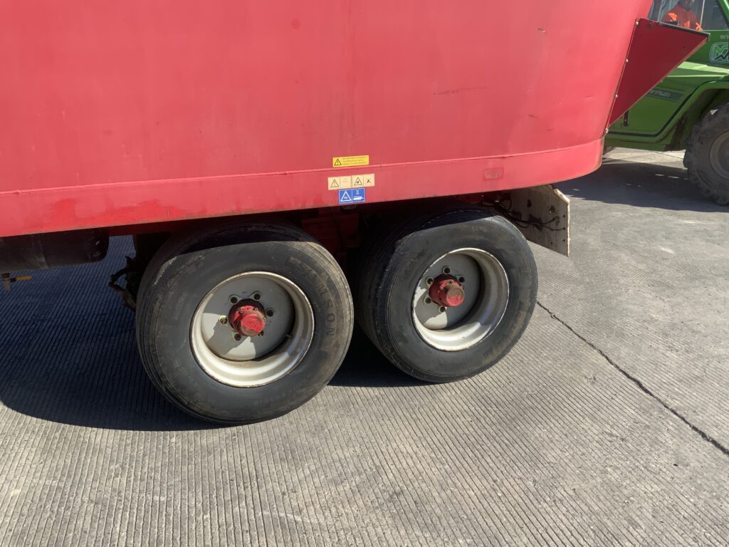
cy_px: 274
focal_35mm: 29
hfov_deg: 61.7
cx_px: 364
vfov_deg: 48.2
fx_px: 611
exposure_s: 1/1144
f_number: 1.8
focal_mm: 3
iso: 16
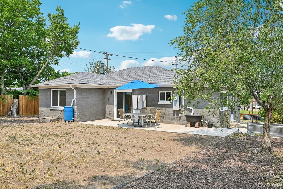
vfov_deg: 43.6
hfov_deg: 61.9
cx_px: 142
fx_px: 236
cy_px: 94
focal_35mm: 30
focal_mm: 30
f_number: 10
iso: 64
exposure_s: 1/100
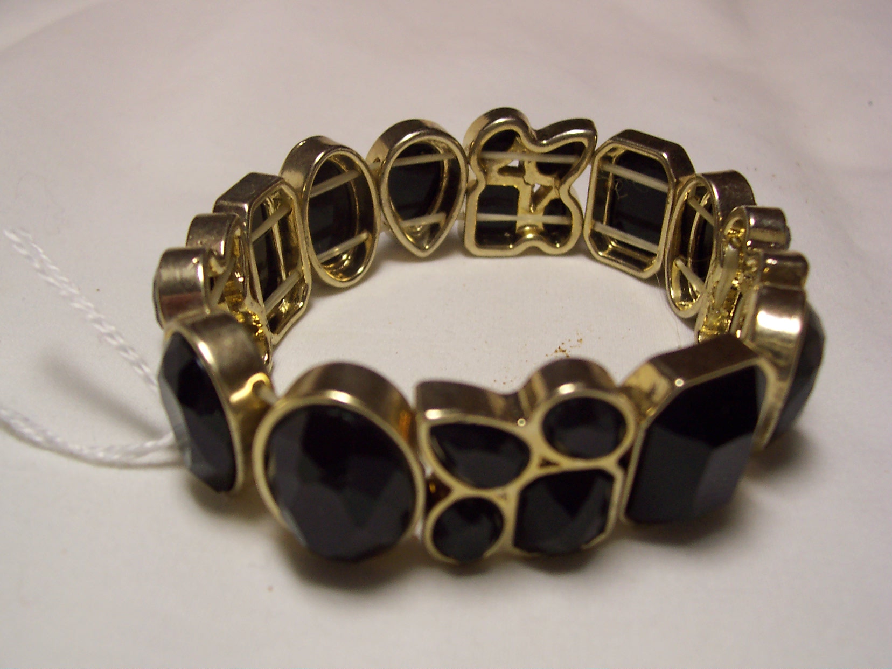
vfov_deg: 38.7
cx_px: 446
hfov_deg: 50.1
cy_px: 334
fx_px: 953
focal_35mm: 37
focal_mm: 5.6
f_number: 2.8
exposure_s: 1/60
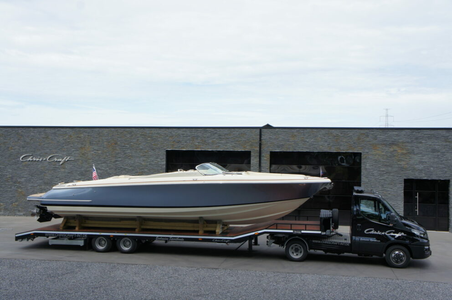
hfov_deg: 48.0
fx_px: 508
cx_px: 226
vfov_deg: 32.9
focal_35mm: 40
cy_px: 150
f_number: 8
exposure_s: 1/320
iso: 200
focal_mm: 27
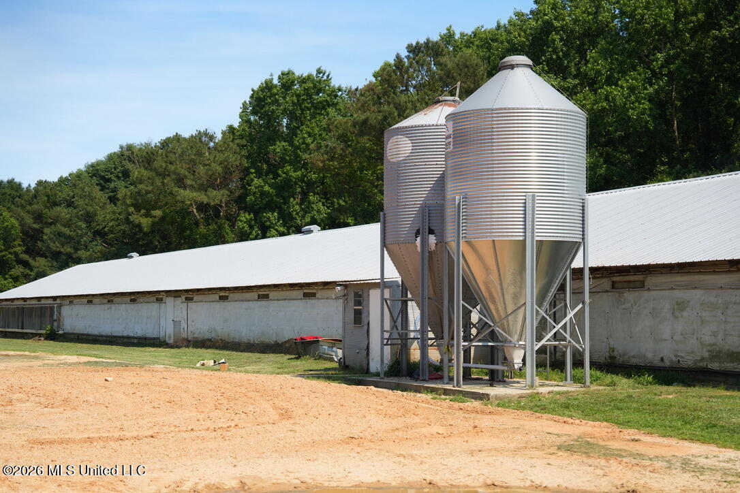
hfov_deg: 28.8
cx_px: 370
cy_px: 246
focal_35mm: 70
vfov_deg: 19.5
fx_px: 1439
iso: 800
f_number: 2.8
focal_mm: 70
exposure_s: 1/8000
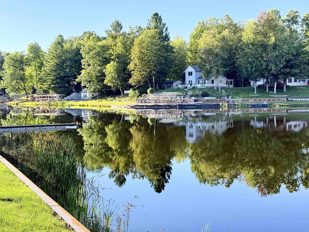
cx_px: 154
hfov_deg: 39.7
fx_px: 428
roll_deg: +0.8
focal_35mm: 48
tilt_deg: -4.6
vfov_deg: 30.3
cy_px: 116
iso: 64
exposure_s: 1/641
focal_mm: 6.76
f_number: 1.78
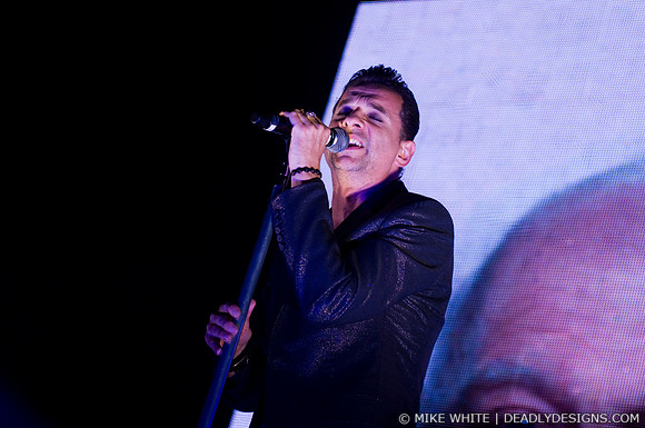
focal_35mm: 105
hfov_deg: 19.5
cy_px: 214
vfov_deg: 13.0
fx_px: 1879
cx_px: 322
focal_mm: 70
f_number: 4
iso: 800
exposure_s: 1/200
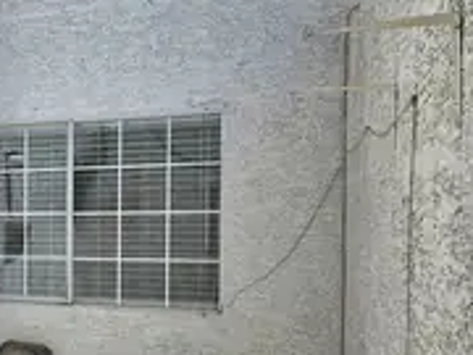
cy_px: 239
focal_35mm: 51
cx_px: -39
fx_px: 697
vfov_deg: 28.4
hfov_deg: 33.1
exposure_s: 1/3333
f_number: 1.8
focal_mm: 5.4
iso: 25
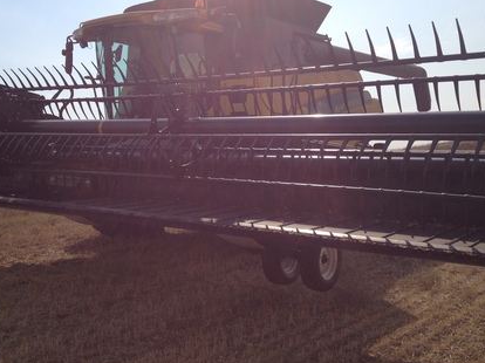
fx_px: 644
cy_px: 183
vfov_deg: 31.5
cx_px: 207
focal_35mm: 46
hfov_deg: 41.2
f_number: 2.4
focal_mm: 4.28
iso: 64
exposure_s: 1/3690
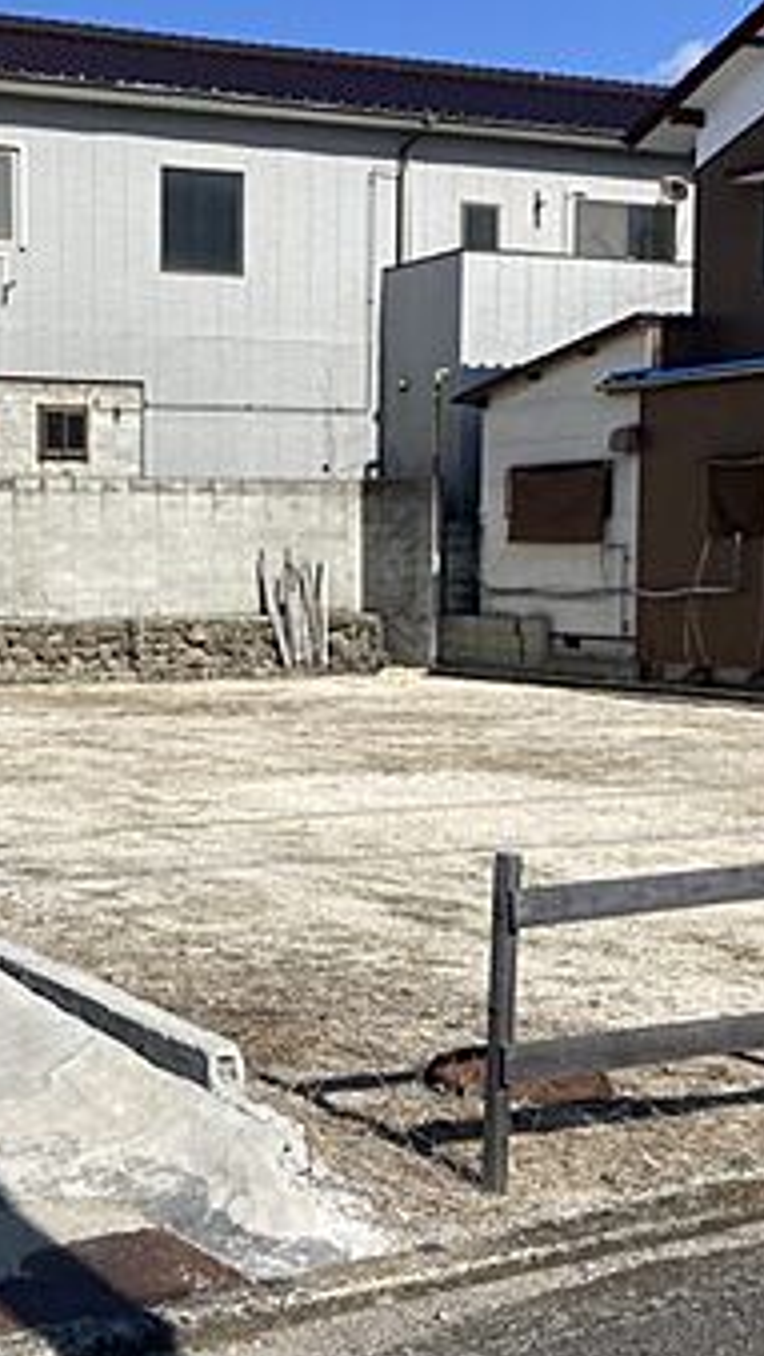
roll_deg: +0.4
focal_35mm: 54
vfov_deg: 38.5
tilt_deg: -3.9
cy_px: 692
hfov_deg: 21.7
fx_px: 1942
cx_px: 64
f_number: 1.8
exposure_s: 1/3003
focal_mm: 3.99
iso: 20
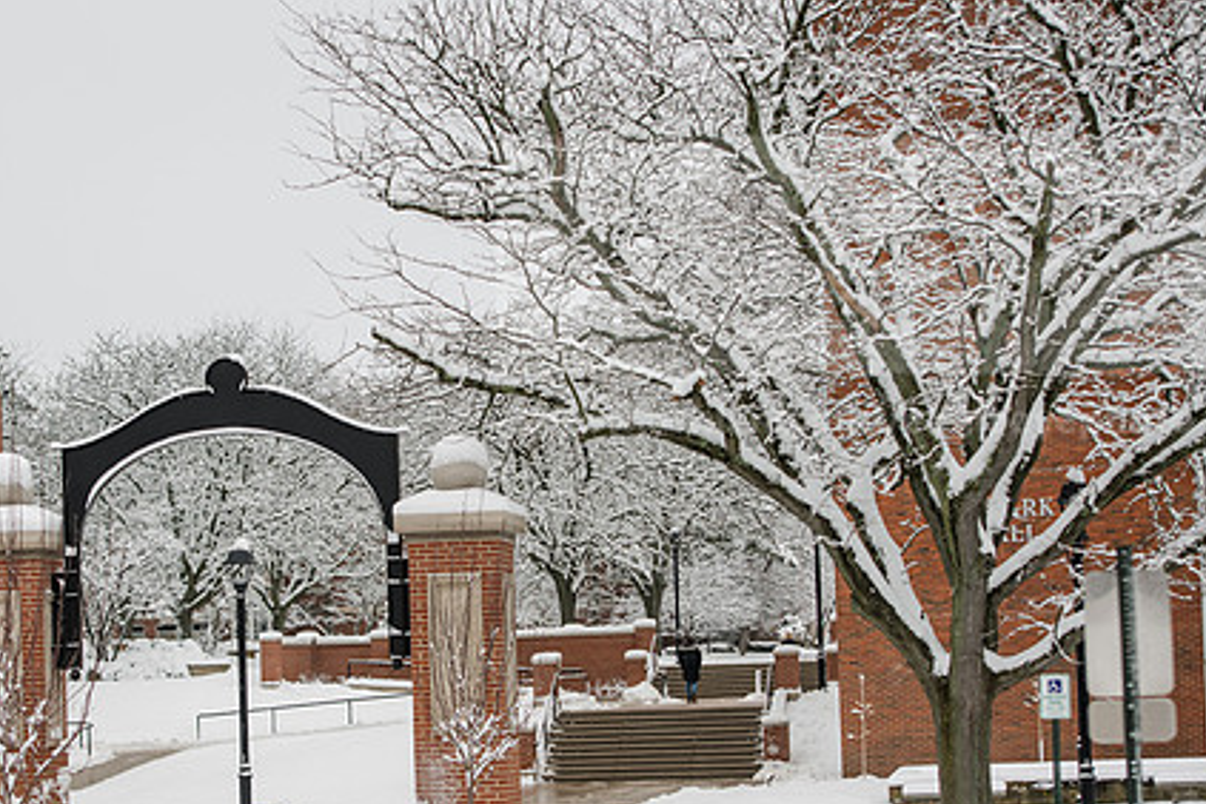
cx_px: 411
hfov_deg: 21.2
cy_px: 480
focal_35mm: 96
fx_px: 3216
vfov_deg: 14.2
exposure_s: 1/320
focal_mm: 70
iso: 320
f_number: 4
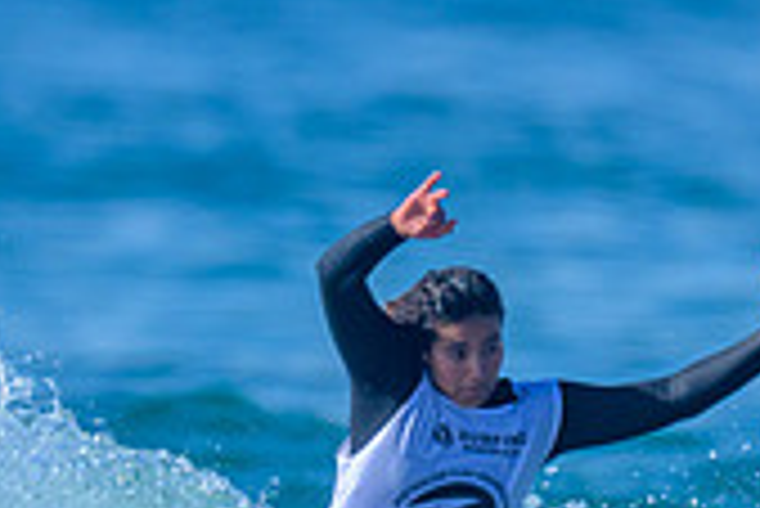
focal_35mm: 3770
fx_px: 79655
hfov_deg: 0.5
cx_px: -20
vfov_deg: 0.4
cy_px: 649
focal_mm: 800
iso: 140
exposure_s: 1/1000
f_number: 6.3
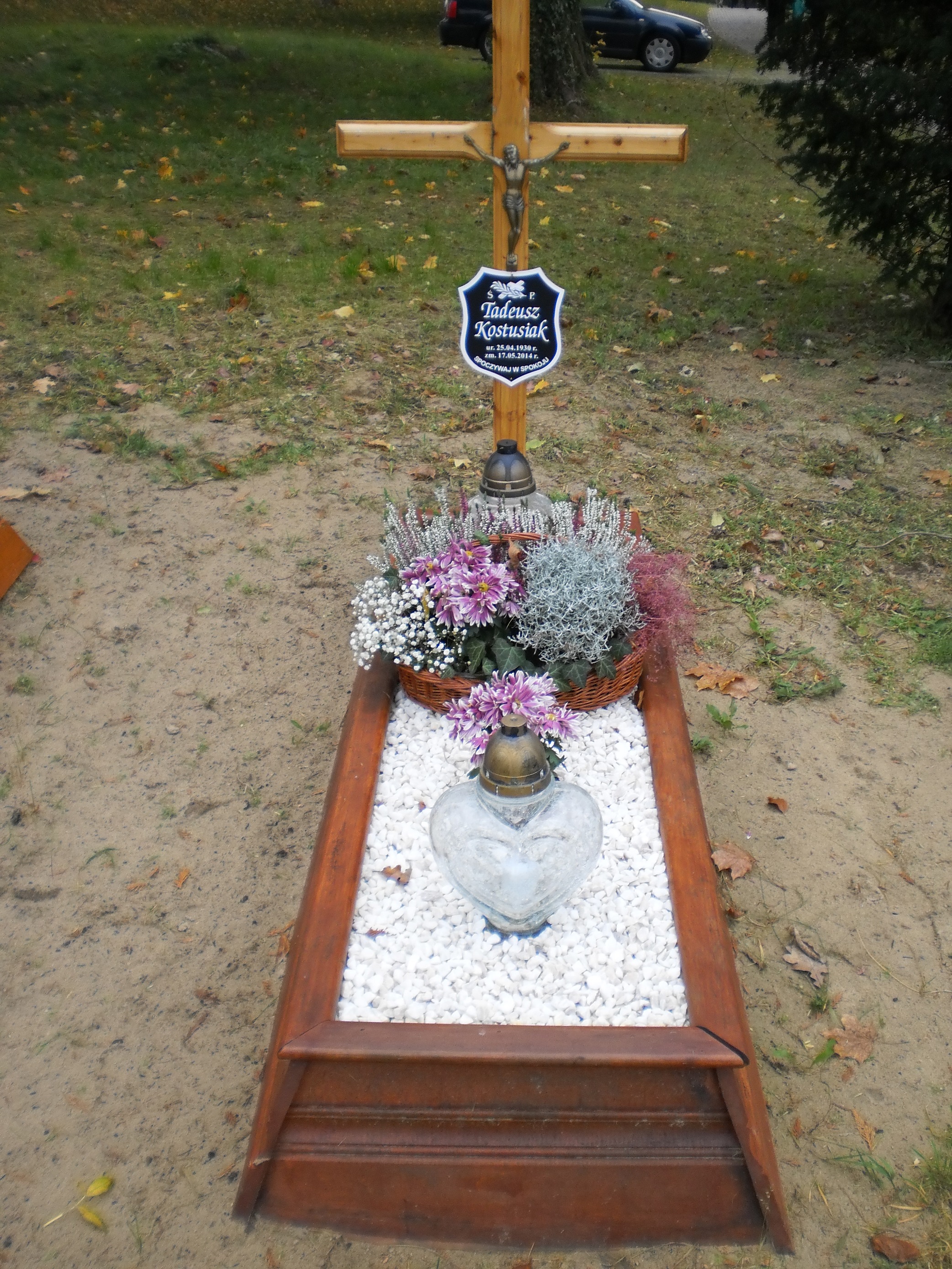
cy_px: 634
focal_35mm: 36
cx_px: 476
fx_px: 1320
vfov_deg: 51.4
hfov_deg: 39.7
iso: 100
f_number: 3.1
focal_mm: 6.3
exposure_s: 1/30
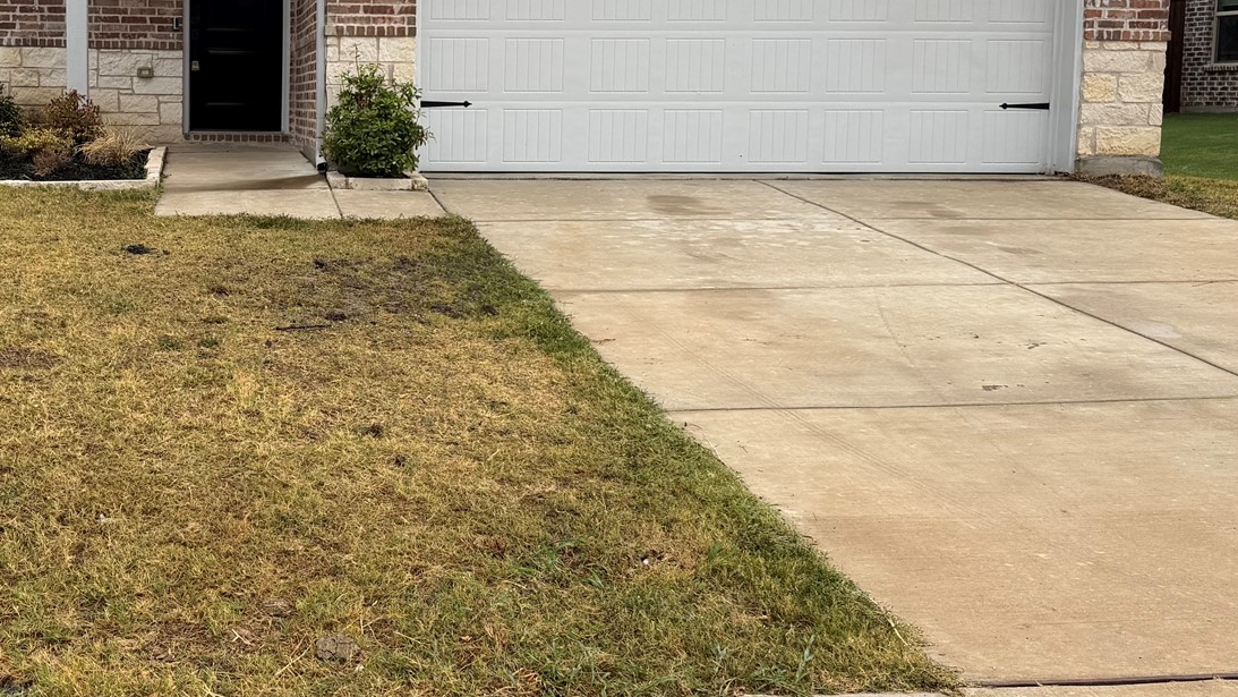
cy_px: 248
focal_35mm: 49
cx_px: 283
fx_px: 1609
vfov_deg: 24.3
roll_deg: -0.5
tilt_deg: -5.9
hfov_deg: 40.7
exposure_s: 1/878
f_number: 1.78
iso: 80
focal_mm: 6.76
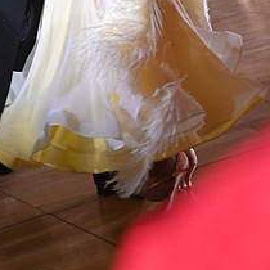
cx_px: 25
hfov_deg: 13.4
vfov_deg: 13.1
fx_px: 1138
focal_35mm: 129
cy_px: -72
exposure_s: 1/400
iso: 4000
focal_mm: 55
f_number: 5
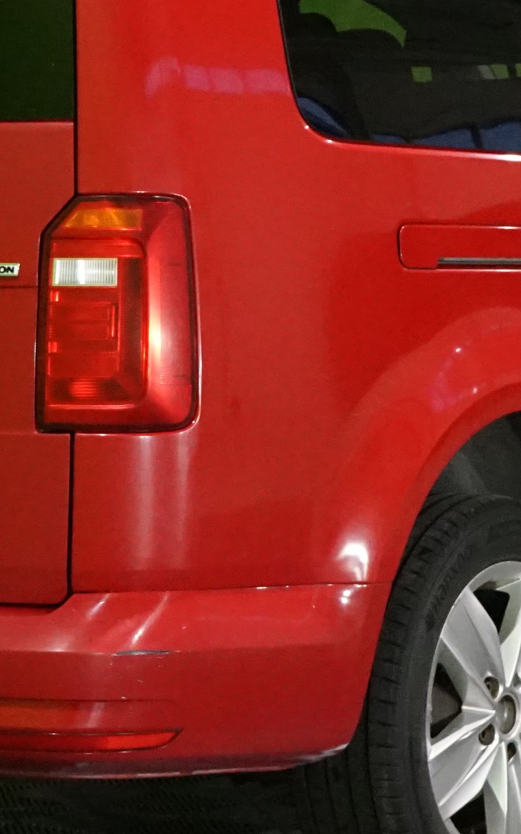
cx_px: 245
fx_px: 3294
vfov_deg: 14.4
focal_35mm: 145
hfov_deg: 9.0
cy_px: 209
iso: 6400
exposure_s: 1/125
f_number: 8
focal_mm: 39
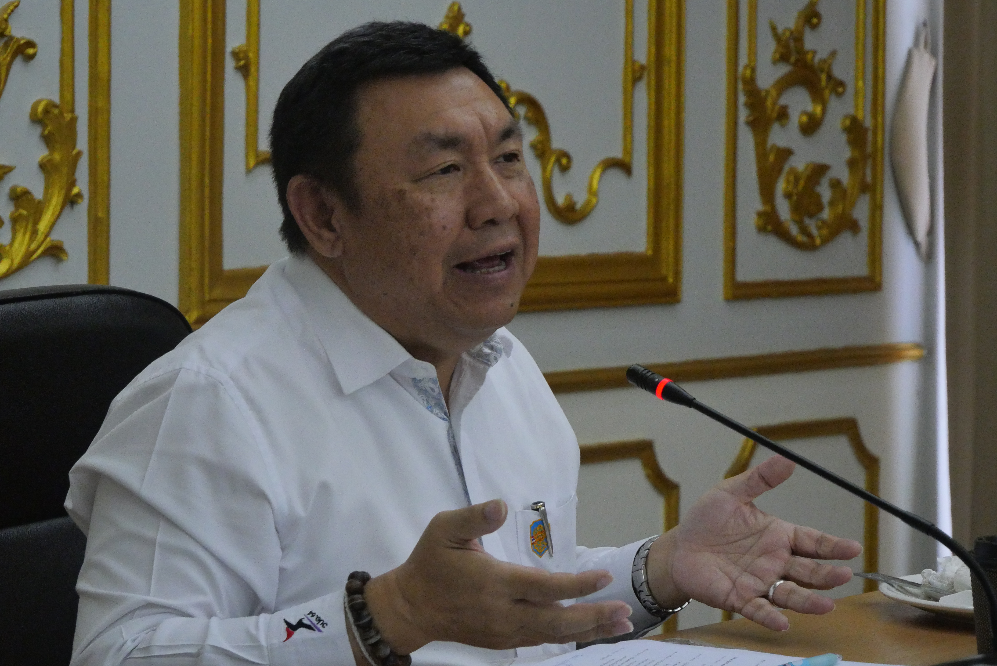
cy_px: 333
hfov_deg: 17.9
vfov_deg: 12.0
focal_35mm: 114
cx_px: 498
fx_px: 3159
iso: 3200
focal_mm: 55
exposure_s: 1/100
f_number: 5.6
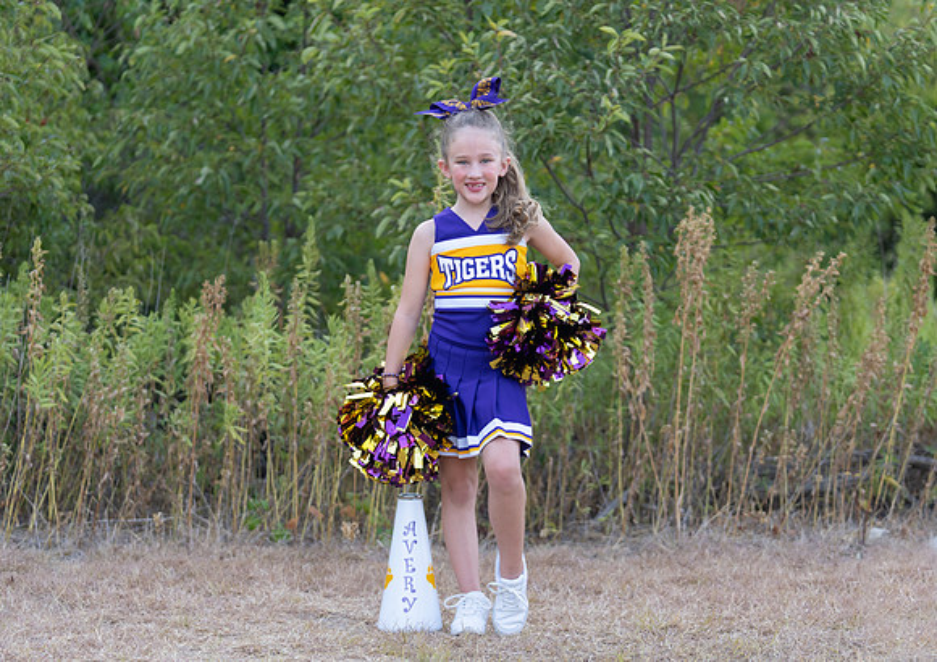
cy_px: 357
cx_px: 485
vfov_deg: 17.7
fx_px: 2125
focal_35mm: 80
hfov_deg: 24.9
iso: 320
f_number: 2.8
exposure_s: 1/320
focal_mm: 70
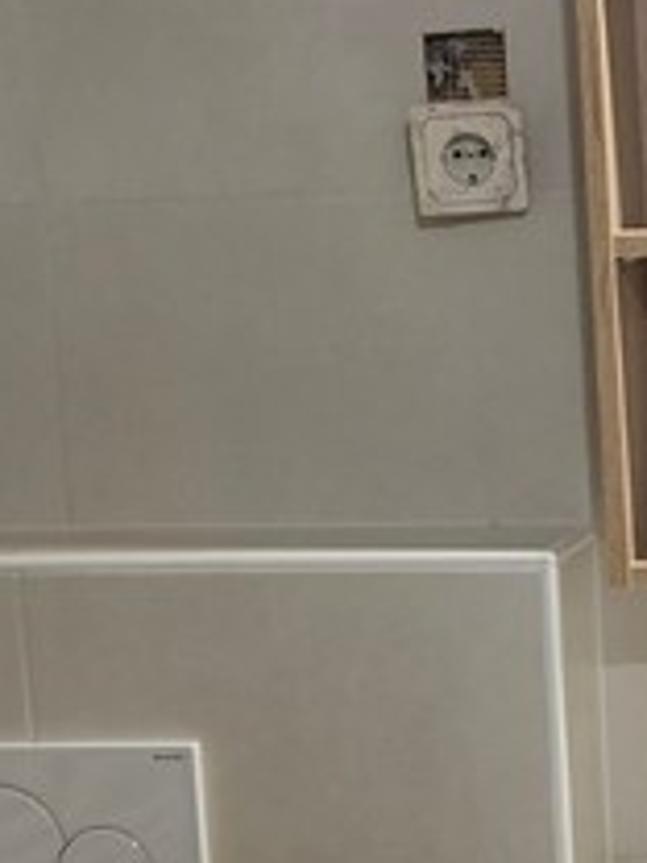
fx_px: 2816
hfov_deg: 12.9
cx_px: 709
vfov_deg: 17.4
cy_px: 606
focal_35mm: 113
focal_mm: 5.4
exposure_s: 1/142
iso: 250
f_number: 1.8
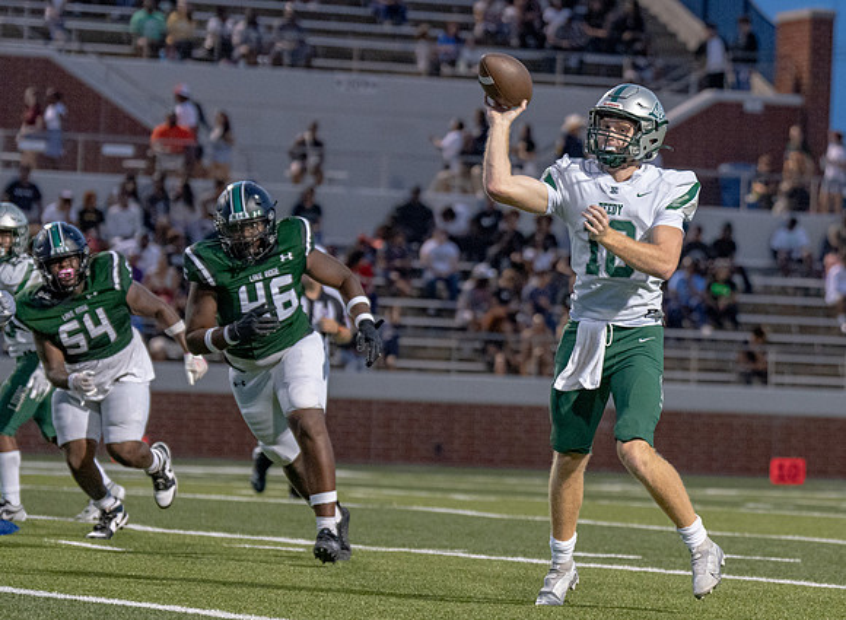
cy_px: 327
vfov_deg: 6.9
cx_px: 607
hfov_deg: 9.4
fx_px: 5135
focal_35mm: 212
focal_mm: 116
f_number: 2.8
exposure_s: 1/1250
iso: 3200
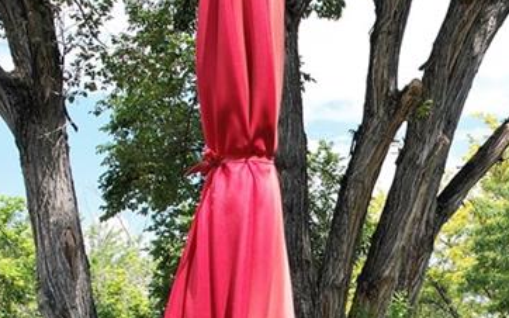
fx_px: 1373
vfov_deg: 12.9
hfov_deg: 20.5
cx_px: 479
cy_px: 355
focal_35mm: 99
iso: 100
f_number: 2.8
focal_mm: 8.38
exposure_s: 1/1000
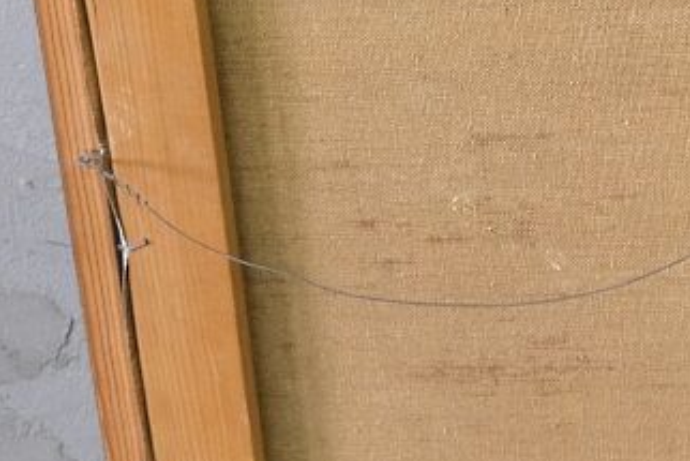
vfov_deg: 9.4
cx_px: 1067
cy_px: 133
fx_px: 2799
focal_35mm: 146
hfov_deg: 13.2
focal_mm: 24.7
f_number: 4
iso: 1600
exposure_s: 1/38
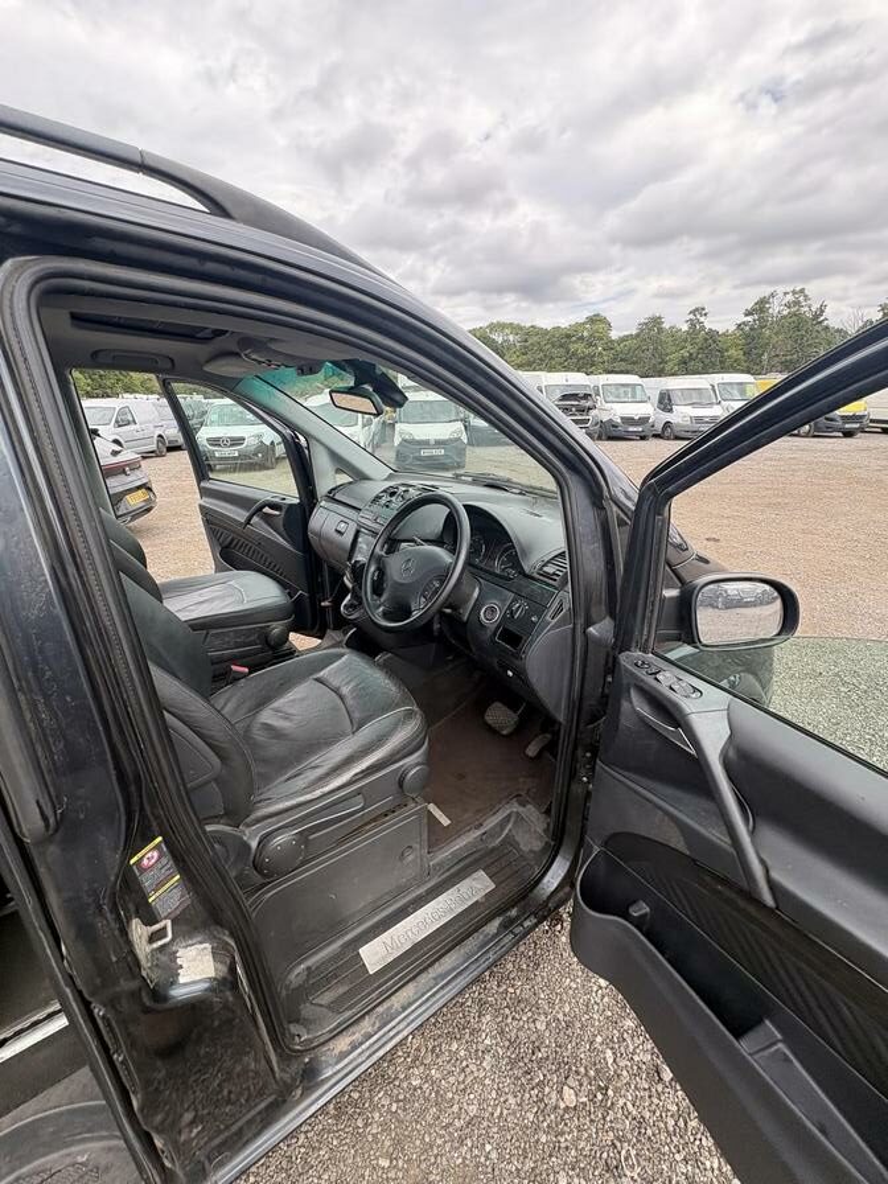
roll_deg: +0.5
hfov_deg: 85.7
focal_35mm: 14
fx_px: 479
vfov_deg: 102.1
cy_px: 592
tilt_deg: -19.4
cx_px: 444
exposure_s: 1/284
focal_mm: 2.22
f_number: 2.2
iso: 64
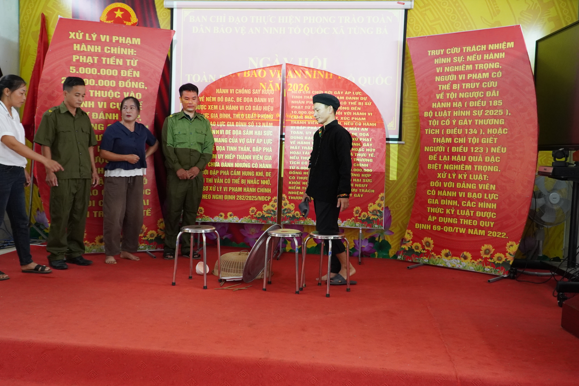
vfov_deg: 37.8
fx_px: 563
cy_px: 186
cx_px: 264
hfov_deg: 54.4
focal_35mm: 35
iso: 1600
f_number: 4
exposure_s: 1/160
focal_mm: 20
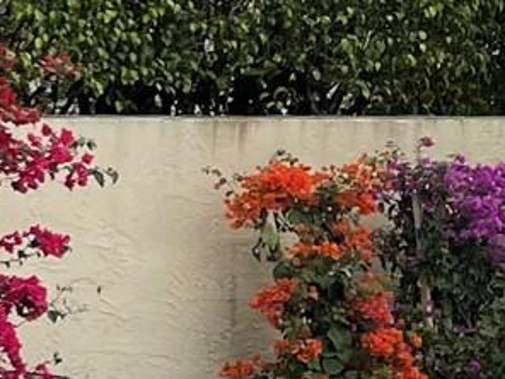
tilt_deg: -2.7
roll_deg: -1.6
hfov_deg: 8.6
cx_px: -1131
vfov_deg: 8.2
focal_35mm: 180
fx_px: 2626
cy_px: 68
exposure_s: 1/556
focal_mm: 5.1
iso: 32
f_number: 1.6
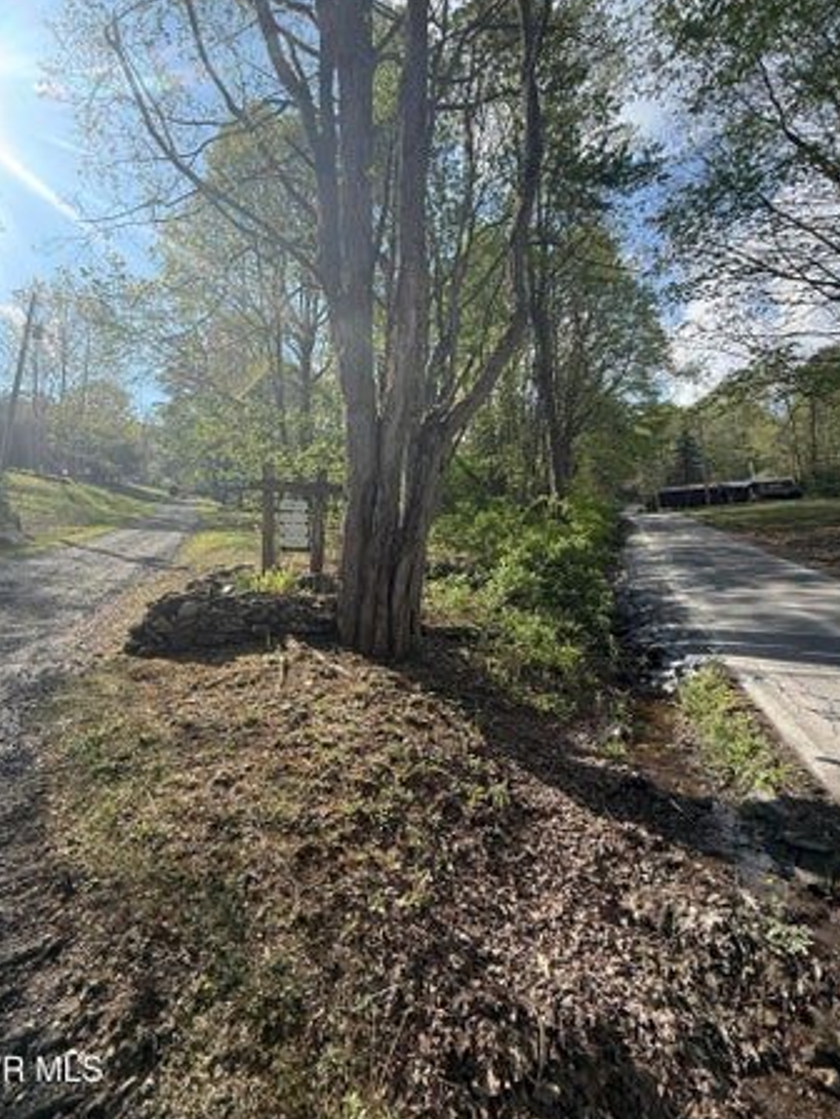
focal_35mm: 15
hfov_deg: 81.7
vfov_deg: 98.0
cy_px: 525
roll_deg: +2.4
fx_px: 485
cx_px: 405
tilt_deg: +5.2
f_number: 2.2
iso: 50
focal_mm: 2.22
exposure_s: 1/619
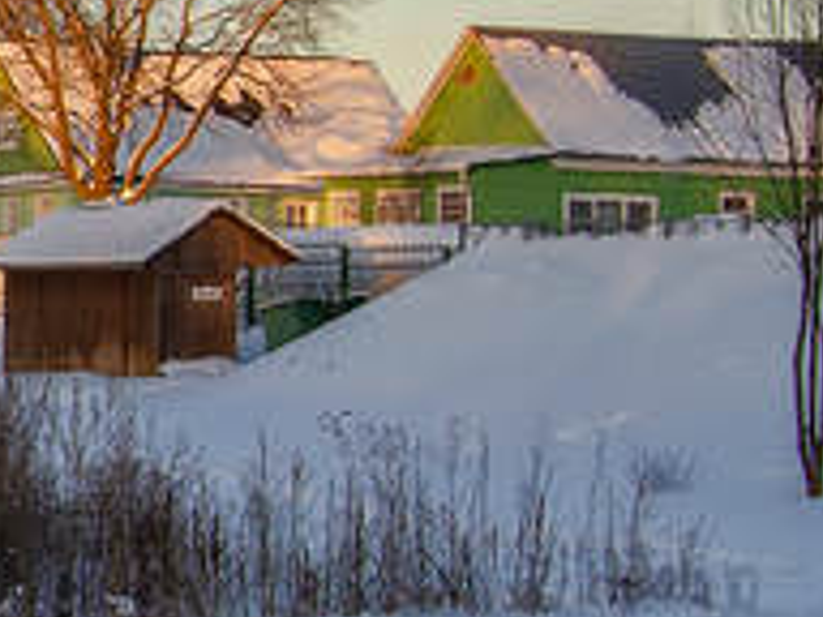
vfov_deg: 9.2
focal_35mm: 162
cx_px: -506
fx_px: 3852
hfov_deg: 11.6
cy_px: 199
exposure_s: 1/250
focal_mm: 30
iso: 200
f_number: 8
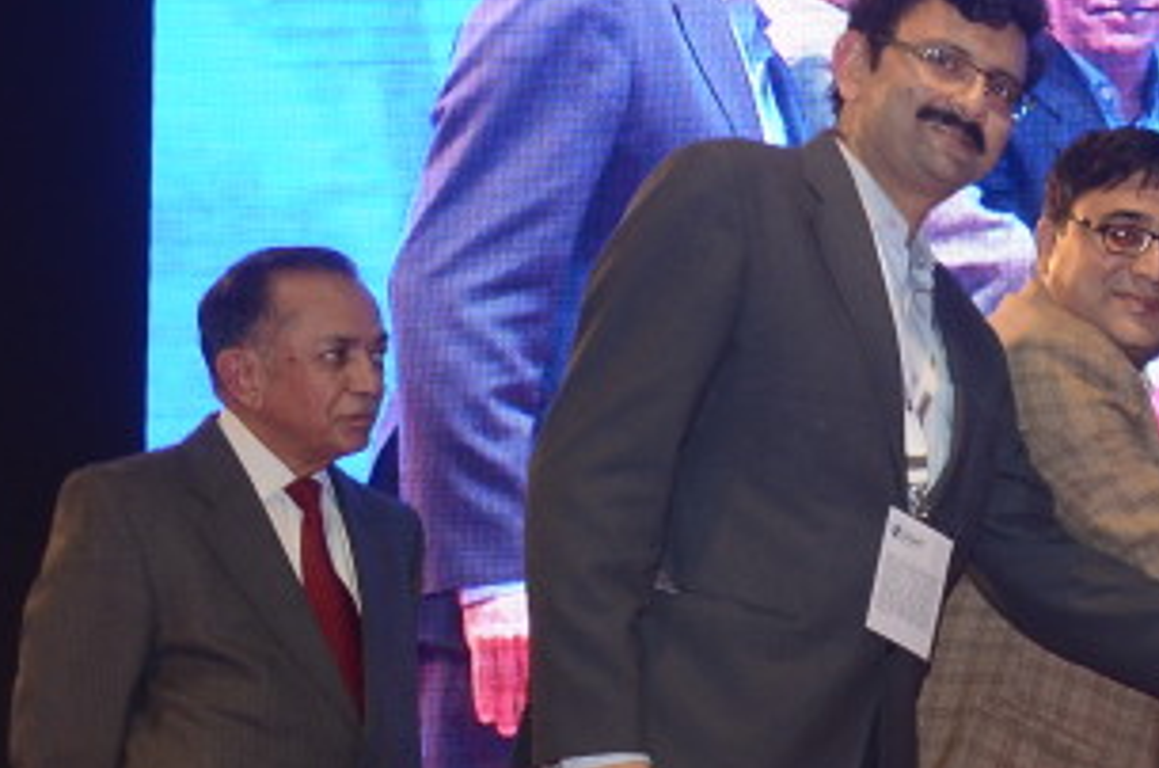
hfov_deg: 16.0
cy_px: 707
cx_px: 1524
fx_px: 3887
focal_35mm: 121
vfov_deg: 11.2
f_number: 5.6
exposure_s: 1/125
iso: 800
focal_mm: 24
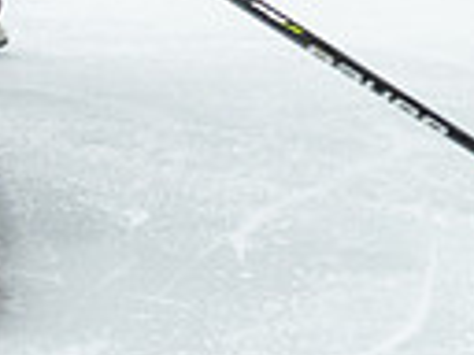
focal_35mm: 604
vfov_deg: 2.5
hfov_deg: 3.3
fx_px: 8271
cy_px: -364
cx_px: 944
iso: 2000
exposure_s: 1/640
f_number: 2.8
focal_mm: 70
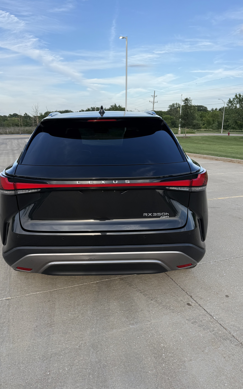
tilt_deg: -13.4
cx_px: 106
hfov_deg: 47.5
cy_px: 195
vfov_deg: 70.4
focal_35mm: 26
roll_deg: -0.2
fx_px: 276
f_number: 1.78
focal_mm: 6.76
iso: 80
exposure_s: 1/1250
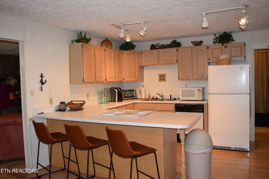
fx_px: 224
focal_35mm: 30
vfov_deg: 43.6
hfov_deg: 61.9
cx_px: 134
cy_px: 90
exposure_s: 1/100
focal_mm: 20
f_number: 5
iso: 800
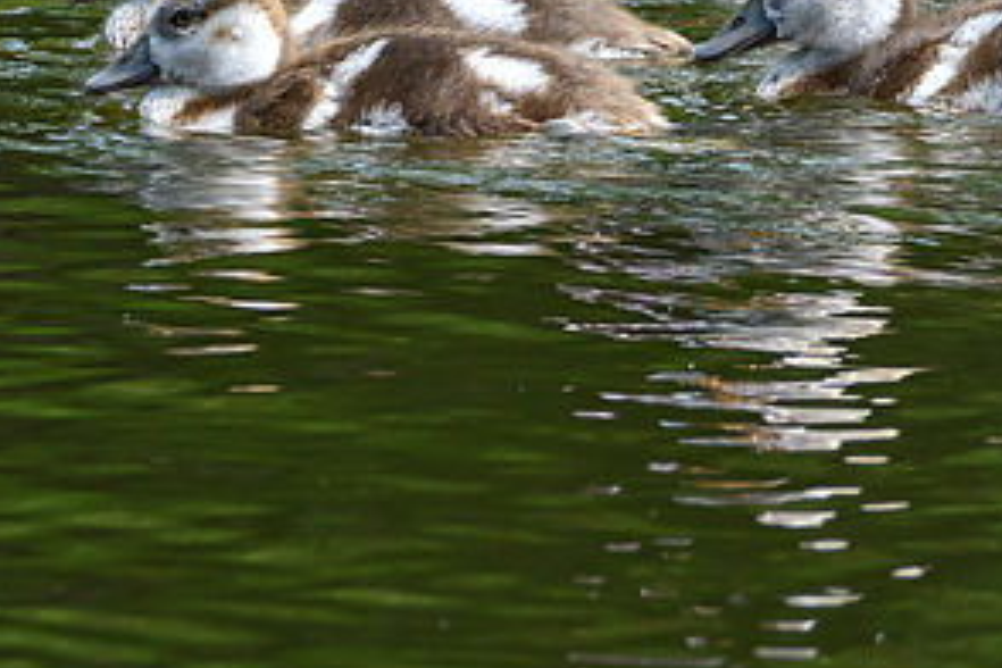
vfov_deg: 0.4
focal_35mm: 3668
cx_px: 232
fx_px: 102085
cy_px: 256
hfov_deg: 0.6
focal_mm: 600
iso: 400
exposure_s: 1/500
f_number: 8
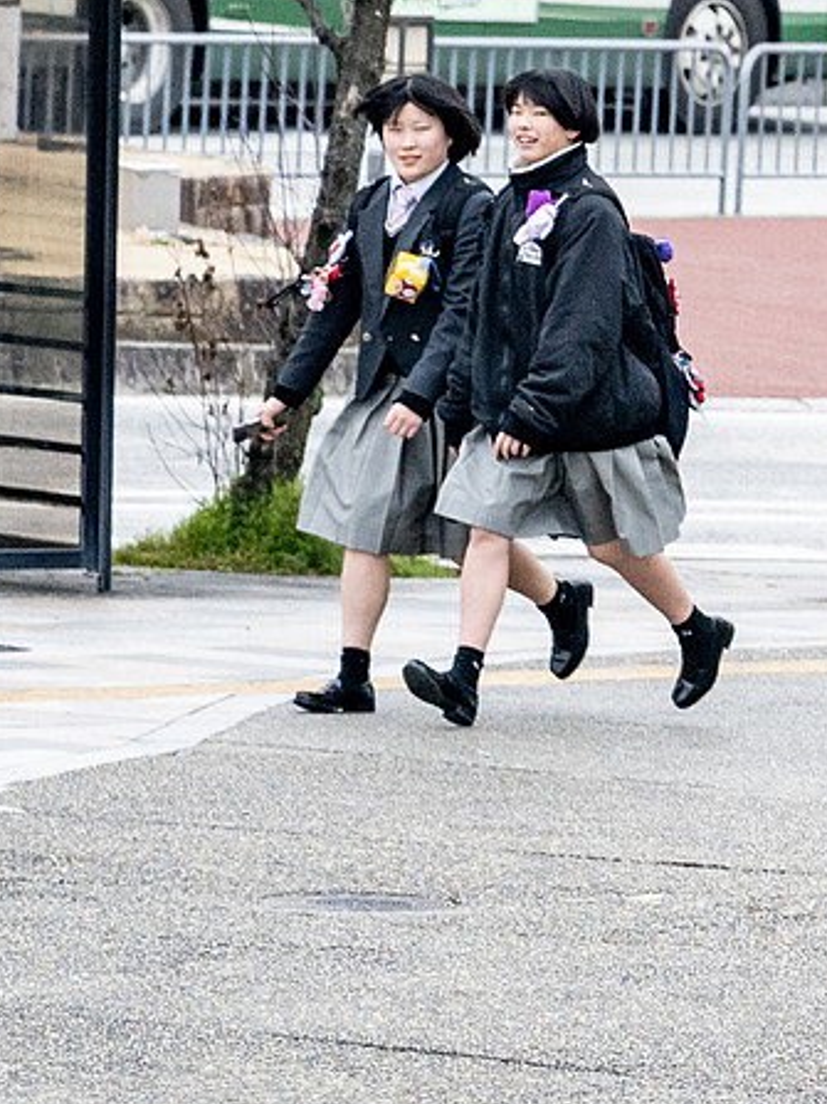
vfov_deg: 4.9
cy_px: 861
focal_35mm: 403
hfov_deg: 3.6
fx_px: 12843
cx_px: 1998
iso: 500
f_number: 4
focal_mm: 70
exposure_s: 1/400
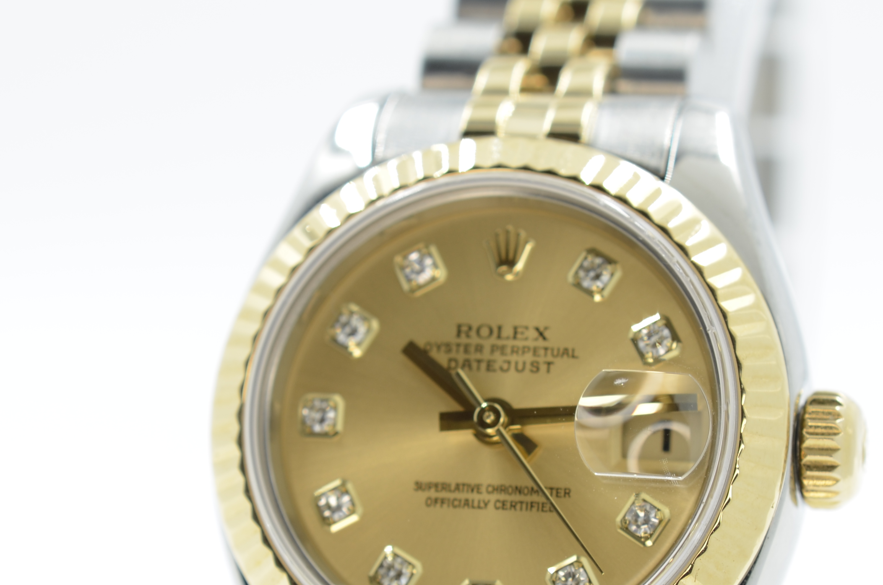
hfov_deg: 16.0
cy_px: 463
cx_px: 515
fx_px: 3133
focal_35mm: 128
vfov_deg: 10.6
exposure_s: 1/50
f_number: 8
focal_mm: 40
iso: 100
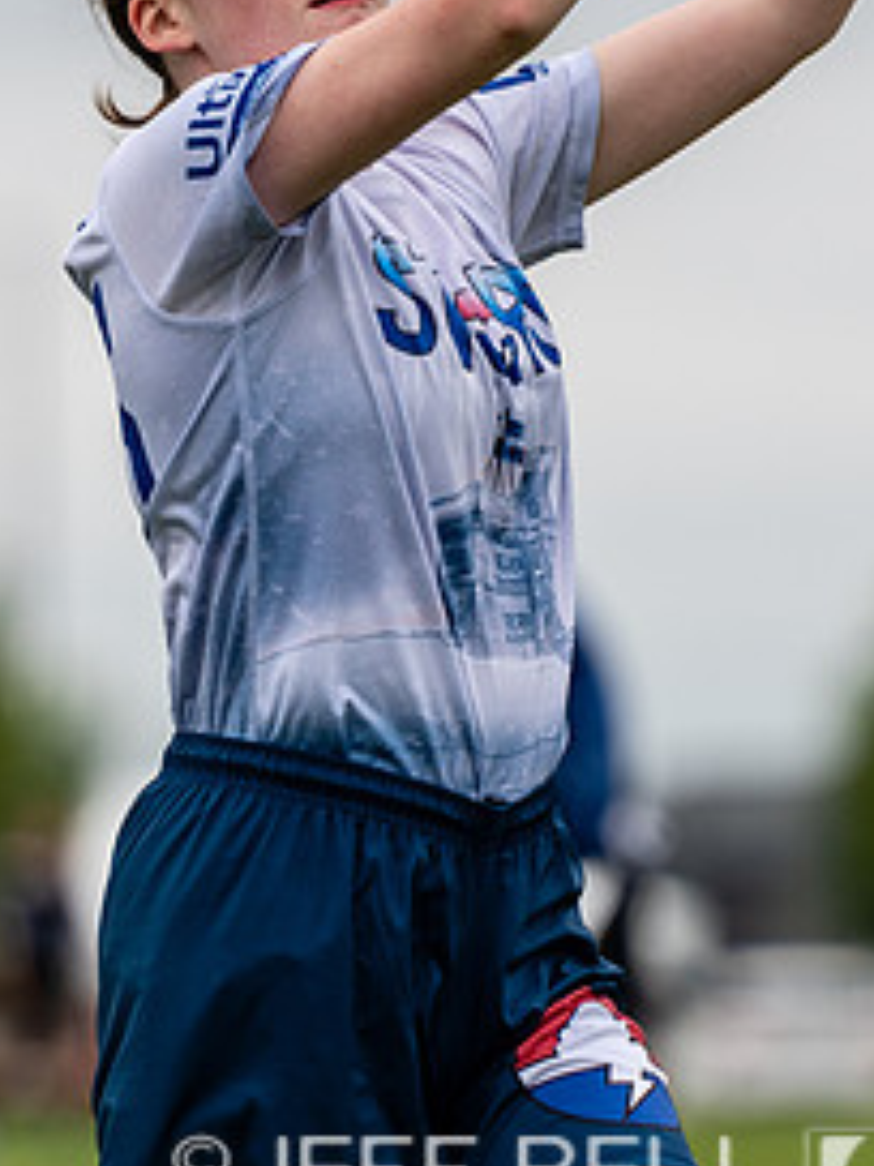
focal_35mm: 717
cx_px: 471
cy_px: 382
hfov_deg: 2.1
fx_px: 24138
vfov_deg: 2.8
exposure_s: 1/1000
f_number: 2.8
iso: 160
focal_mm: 200
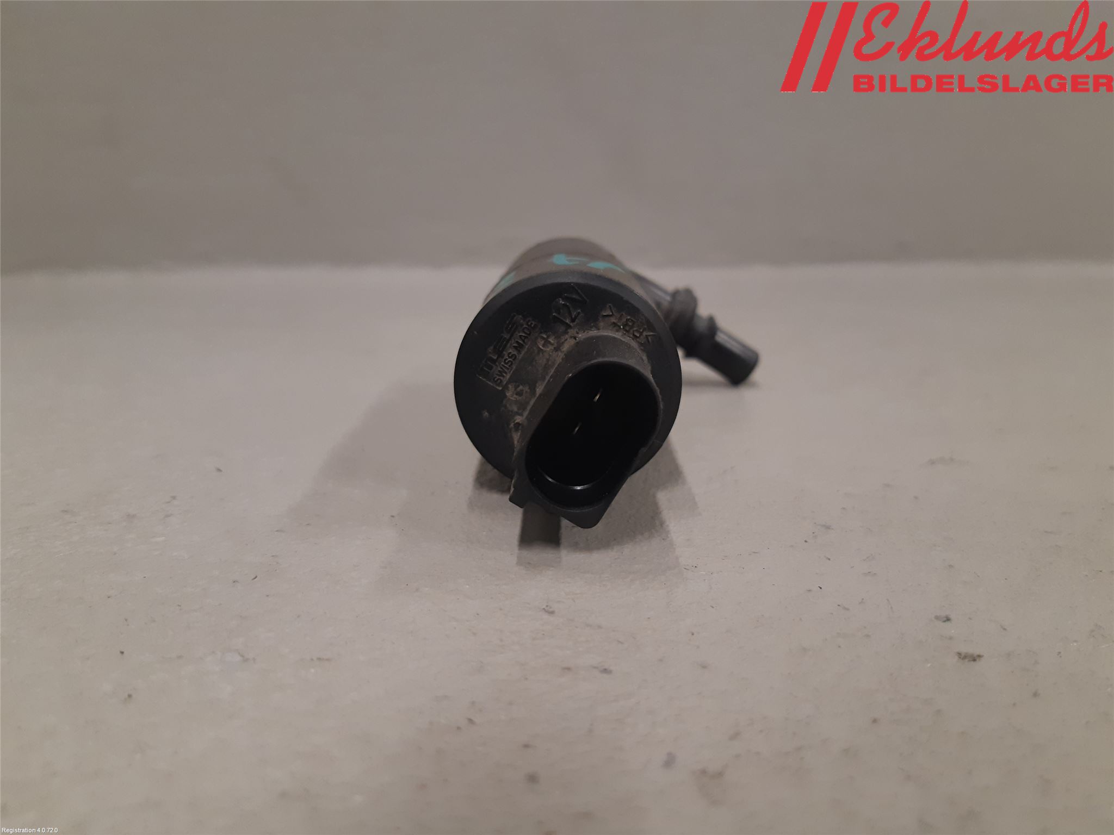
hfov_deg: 67.3
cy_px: 418
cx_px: 557
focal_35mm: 26
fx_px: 837
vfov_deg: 53.1
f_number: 1.7
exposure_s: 1/50
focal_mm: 3.93
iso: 160
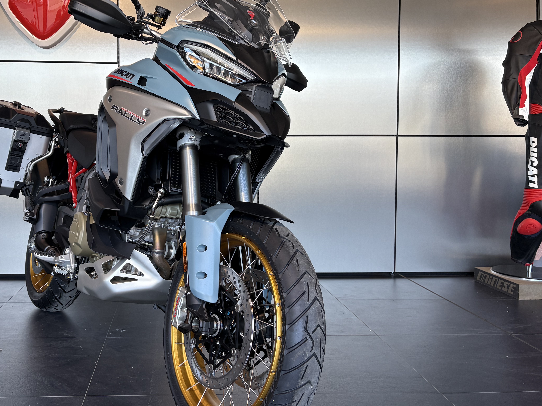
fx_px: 564
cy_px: 175
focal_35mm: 36
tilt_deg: -1.9
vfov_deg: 39.6
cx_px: 202
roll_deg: +0.0
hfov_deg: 50.8
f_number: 1.6
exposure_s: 1/100
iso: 50
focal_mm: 5.96
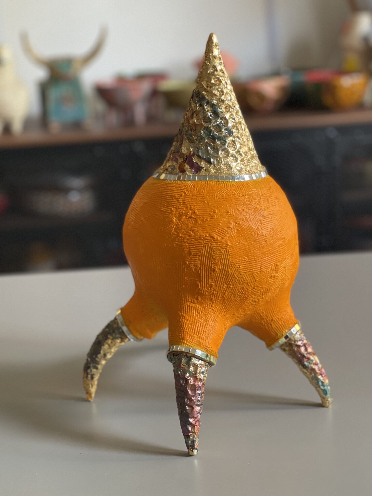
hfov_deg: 22.6
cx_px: 185
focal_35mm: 65
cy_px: 250
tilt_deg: -16.7
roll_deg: +1.6
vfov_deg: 29.8
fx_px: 932
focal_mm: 7.5
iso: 250
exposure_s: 1/89
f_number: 2.2
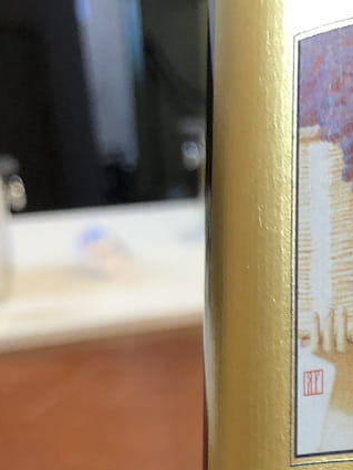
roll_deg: -1.9
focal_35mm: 79
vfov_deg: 23.3
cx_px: 490
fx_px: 1074
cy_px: 513
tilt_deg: -24.3
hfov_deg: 17.3
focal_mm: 4
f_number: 1.8
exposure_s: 1/16
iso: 40
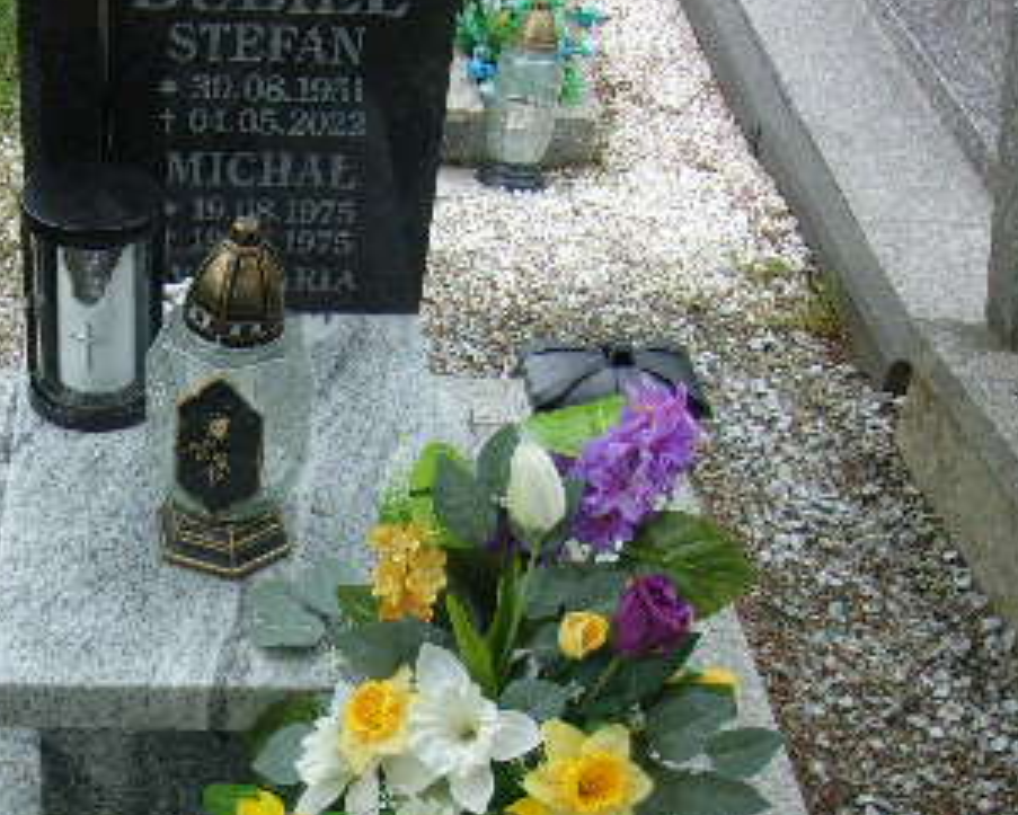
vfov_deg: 26.9
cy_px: 568
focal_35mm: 56
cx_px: 230
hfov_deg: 32.8
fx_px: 1688
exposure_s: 1/320
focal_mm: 4.9
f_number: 3
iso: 80
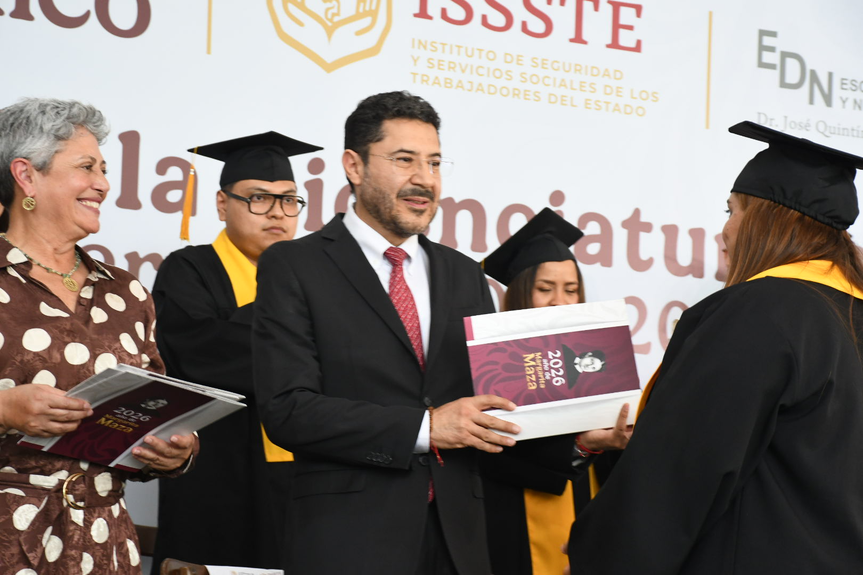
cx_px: 432
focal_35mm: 112
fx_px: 2685
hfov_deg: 18.3
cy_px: 288
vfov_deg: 12.2
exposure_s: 1/125
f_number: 8
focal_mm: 75
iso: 1250
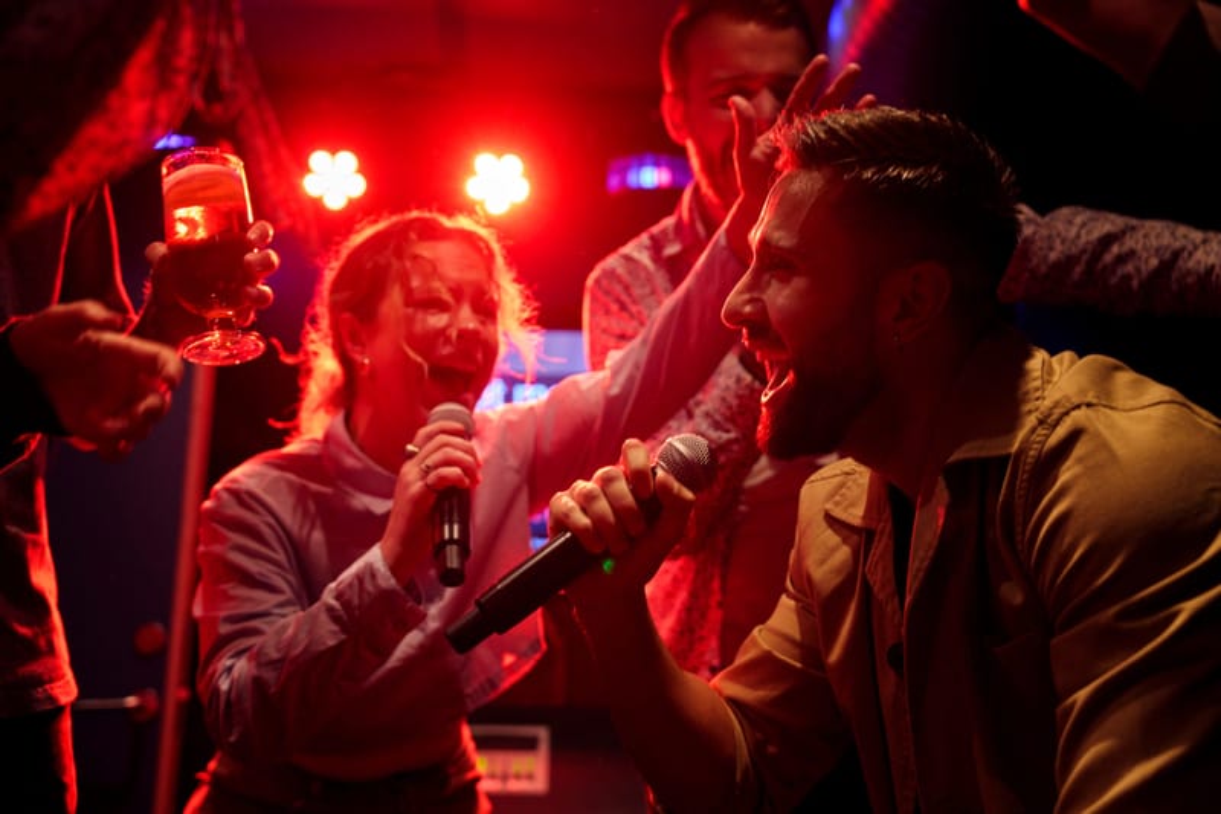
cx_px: 610
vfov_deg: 29.9
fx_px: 1526
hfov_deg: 43.6
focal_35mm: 45
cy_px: 407
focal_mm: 45
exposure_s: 1/250
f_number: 2.8
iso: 6400
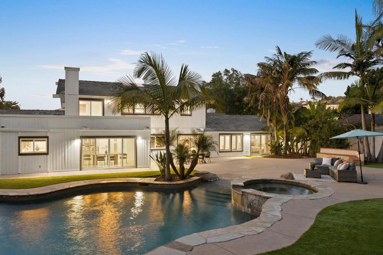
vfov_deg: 53.0
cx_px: 166
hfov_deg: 73.4
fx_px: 255
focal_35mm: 24
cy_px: 133
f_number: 8
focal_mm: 21
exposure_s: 2.5
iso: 400
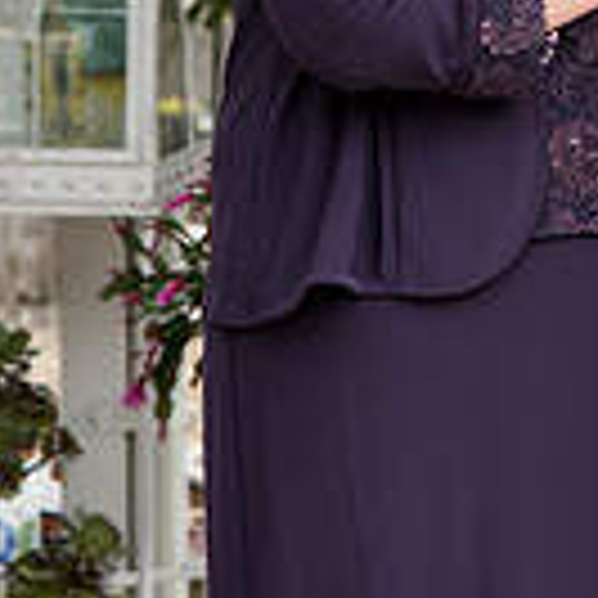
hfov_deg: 8.6
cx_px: 670
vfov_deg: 8.6
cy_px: -153
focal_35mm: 202
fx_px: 3948
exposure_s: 1/500
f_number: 5
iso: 400
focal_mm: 70
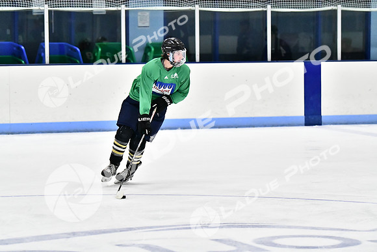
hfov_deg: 11.8
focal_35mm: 174
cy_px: 126
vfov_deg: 7.9
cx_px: 188
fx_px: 1823
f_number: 2.8
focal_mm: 116
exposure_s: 1/1600
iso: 8000
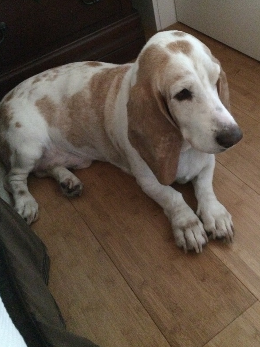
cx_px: 151
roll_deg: +12.0
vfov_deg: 48.9
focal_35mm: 38
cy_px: 154
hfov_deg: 37.6
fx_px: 380
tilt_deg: -44.8
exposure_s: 1/15
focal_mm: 4.15
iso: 1250
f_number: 2.2
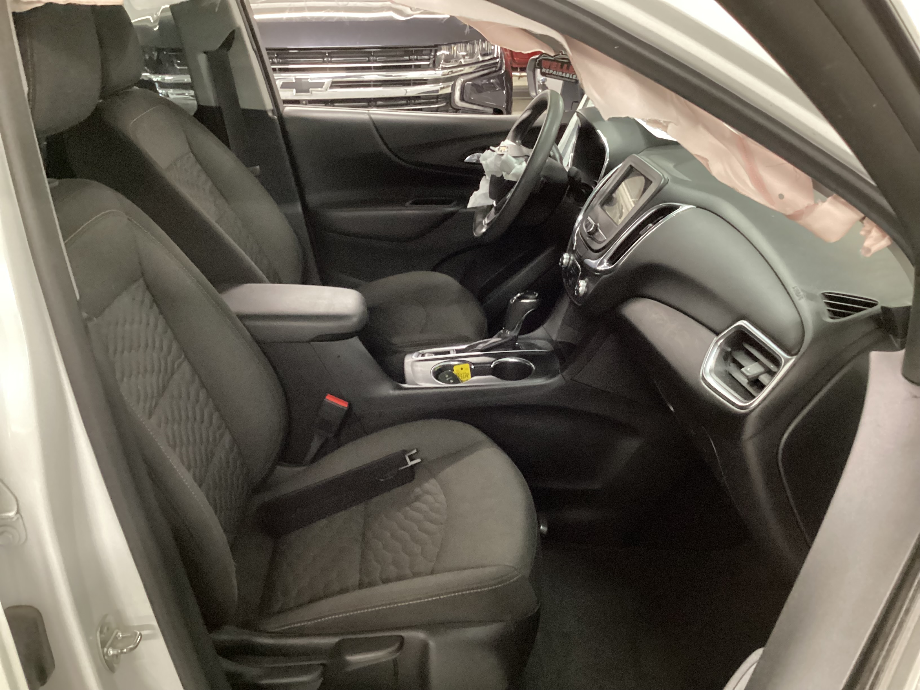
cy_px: 345
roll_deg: -0.3
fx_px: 824
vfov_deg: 45.4
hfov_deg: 58.4
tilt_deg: -25.0
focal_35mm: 31
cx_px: 460
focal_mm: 3.3
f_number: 2.4
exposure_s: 1/20
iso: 640
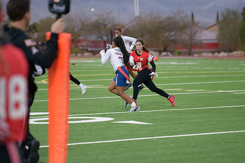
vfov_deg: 8.6
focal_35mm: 160
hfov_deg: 12.8
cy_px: 83
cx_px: 132
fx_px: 1089
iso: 4000
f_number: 2.8
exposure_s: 1/3200
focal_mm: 145
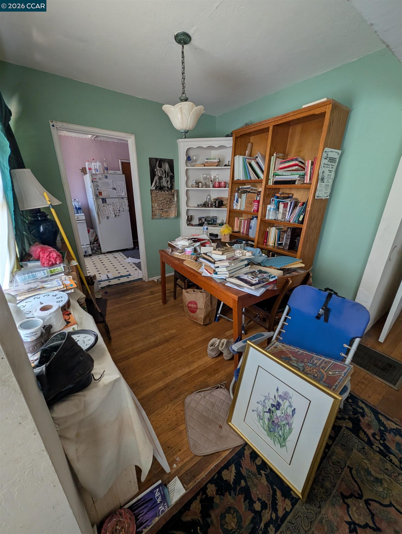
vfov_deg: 110.5
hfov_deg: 94.6
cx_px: 201
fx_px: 185
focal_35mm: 12
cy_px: 267
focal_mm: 2.02
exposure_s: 1/31.5
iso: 76
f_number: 1.7
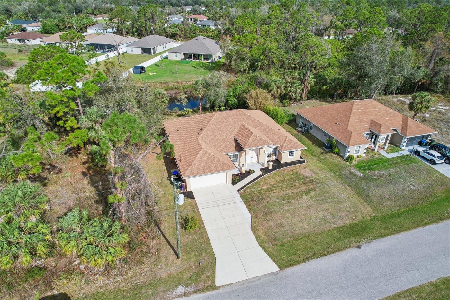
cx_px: 225
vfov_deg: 57.2
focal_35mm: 22
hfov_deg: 78.6
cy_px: 150
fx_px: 275
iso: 160
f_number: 2.8
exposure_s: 1/2500
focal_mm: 8.4
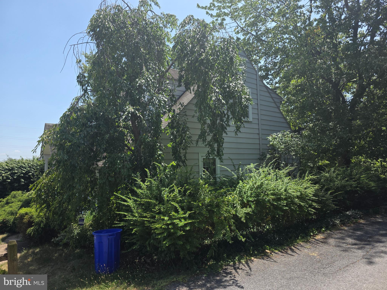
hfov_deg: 73.9
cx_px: 194
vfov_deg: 58.9
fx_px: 257
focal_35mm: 23
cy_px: 145
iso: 80
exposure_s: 1/2805
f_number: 1.7
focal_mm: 6.3
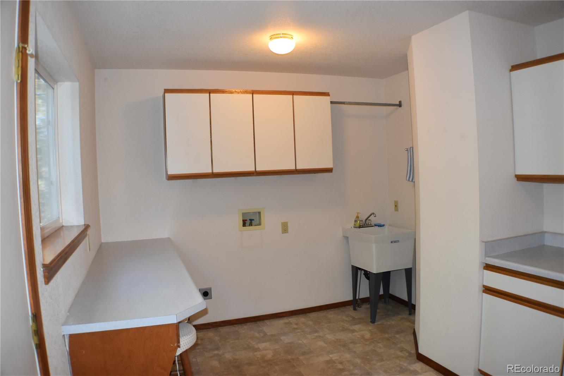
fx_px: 540
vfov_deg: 38.3
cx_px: 282
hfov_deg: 55.1
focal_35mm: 34
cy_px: 188
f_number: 4
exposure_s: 1/60
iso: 800
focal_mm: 23
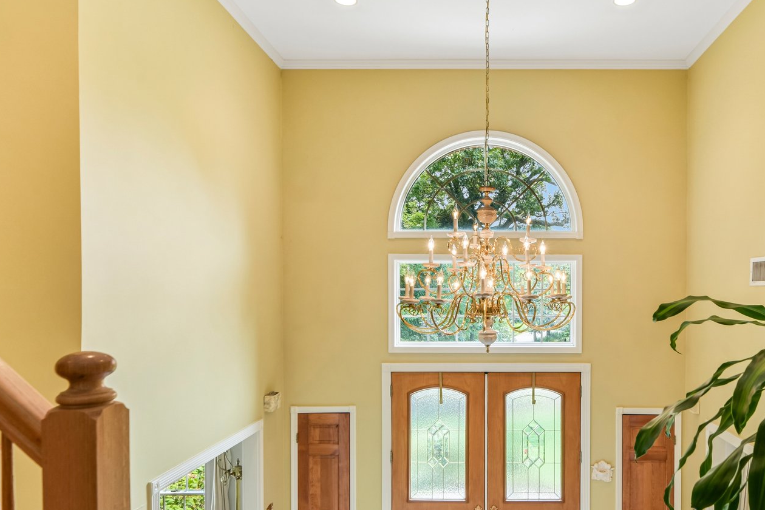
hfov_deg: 68.1
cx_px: 487
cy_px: 291
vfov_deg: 49.4
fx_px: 552
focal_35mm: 26
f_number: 9
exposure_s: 1/15
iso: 200
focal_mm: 16
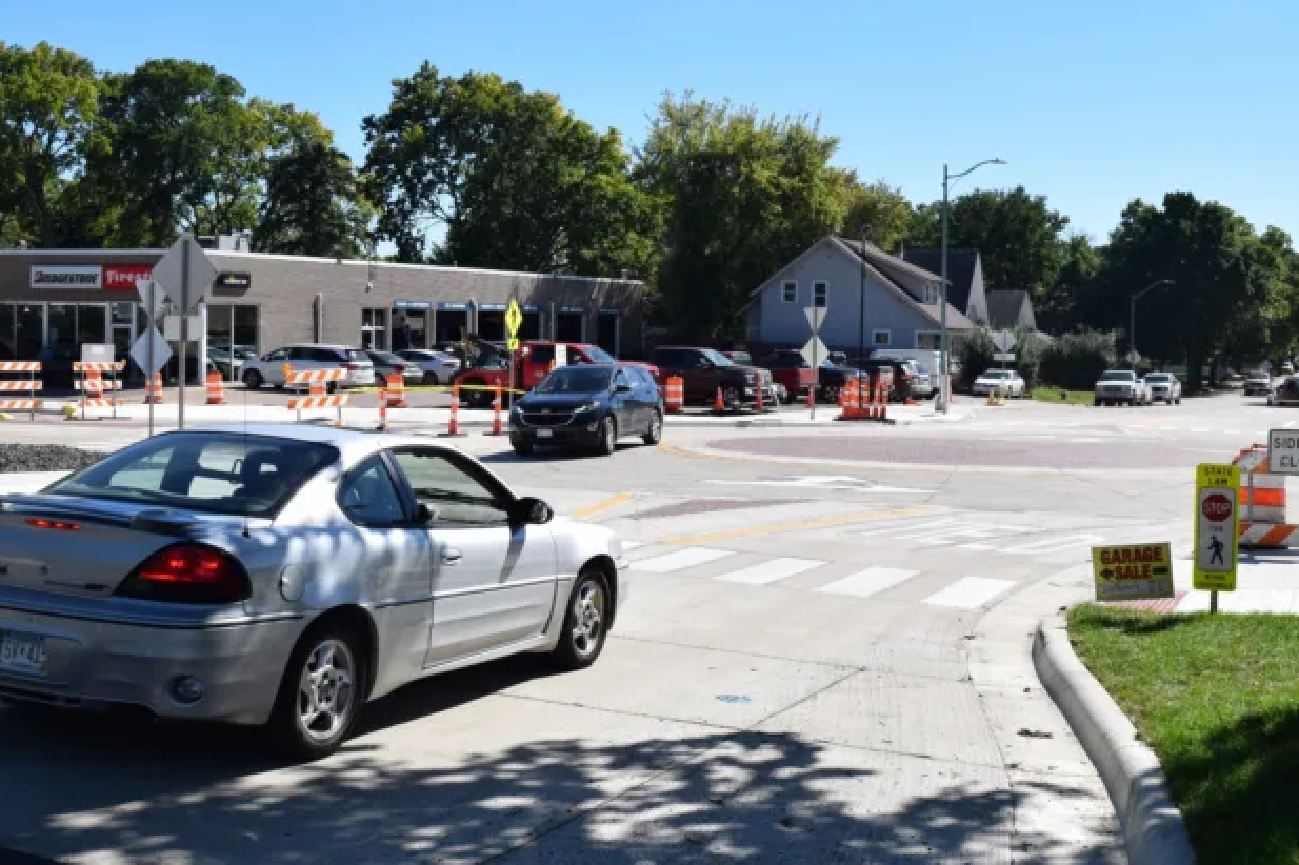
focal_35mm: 46
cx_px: 665
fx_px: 1645
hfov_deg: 43.1
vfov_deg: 29.5
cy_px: 400
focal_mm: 25
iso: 200
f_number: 10
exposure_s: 1/400
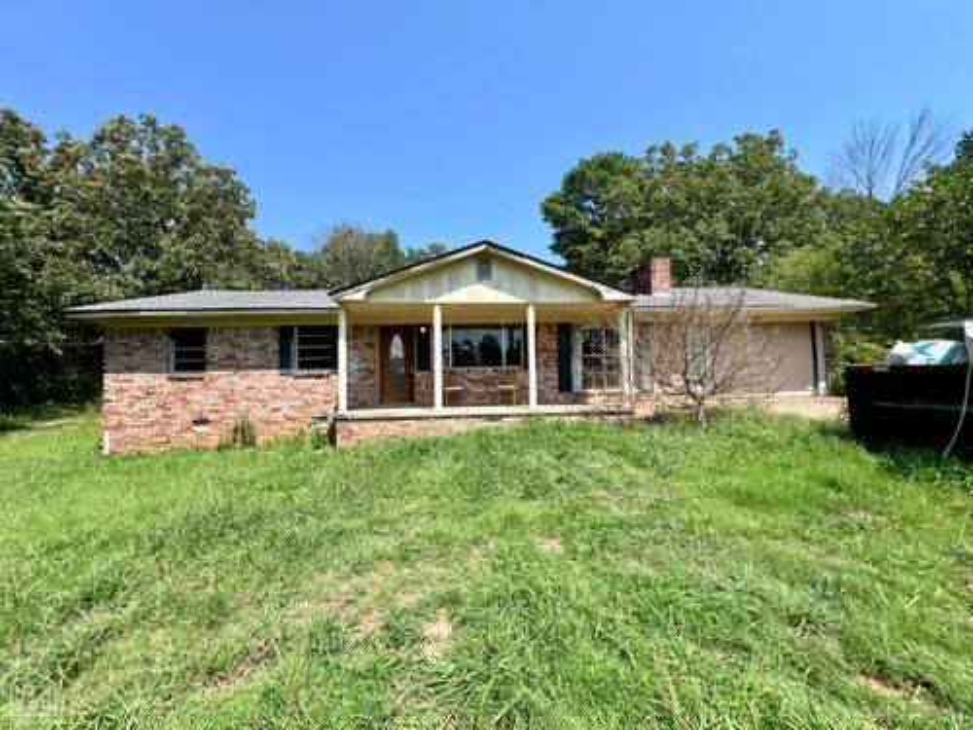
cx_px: 486
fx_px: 365
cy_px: 365
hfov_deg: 106.2
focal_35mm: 13
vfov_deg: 89.9
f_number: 1.8
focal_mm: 1.57
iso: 32
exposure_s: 1/935
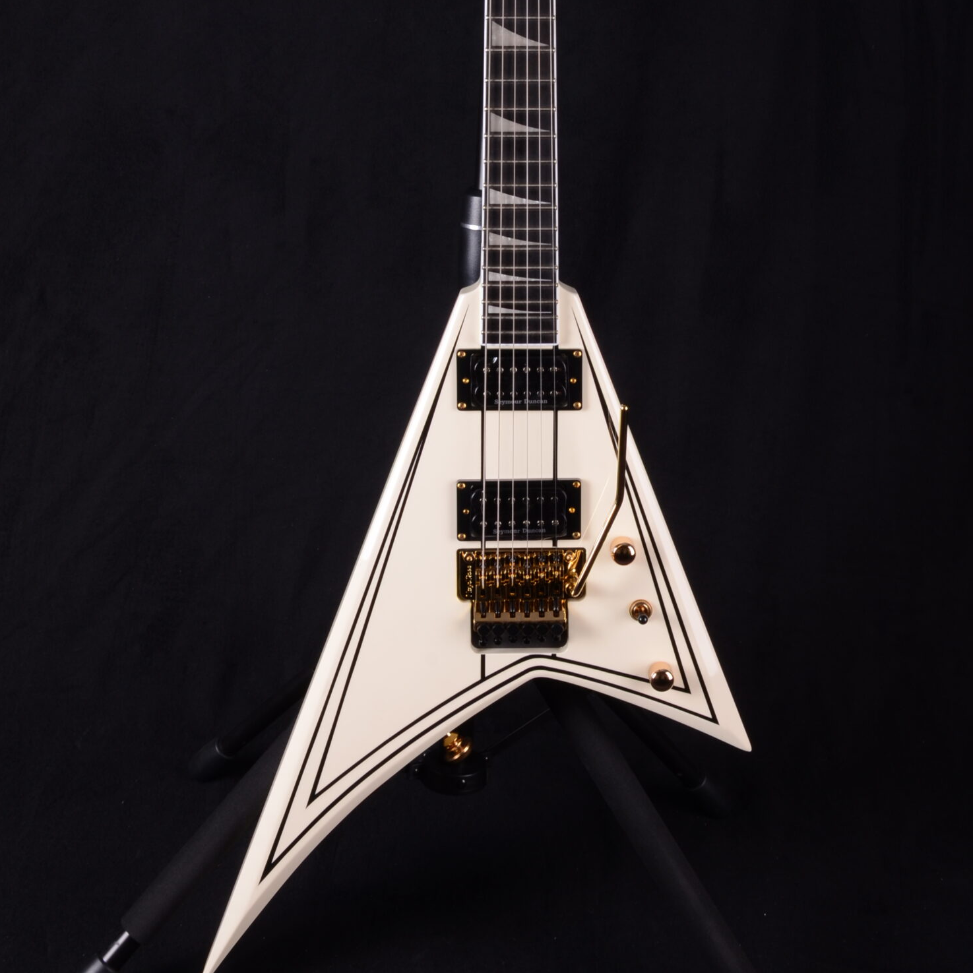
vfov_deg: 31.4
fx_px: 1685
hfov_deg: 32.2
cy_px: 193
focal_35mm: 53
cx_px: 509
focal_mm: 24
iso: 200
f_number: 14
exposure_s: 1/200
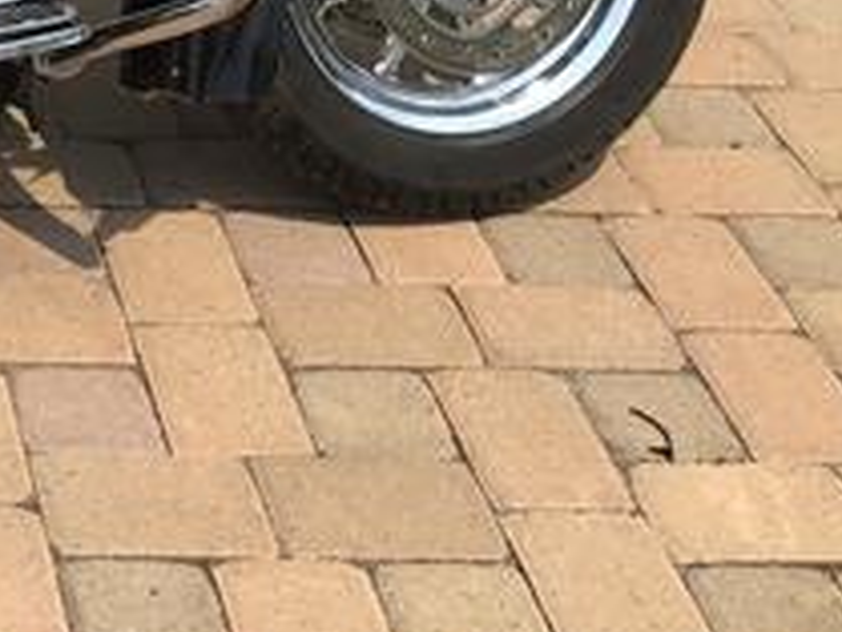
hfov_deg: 18.6
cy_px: -81
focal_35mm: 95
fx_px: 2312
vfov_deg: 15.1
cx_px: -371
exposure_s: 1/1381
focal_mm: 3.3
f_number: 2.4
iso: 25
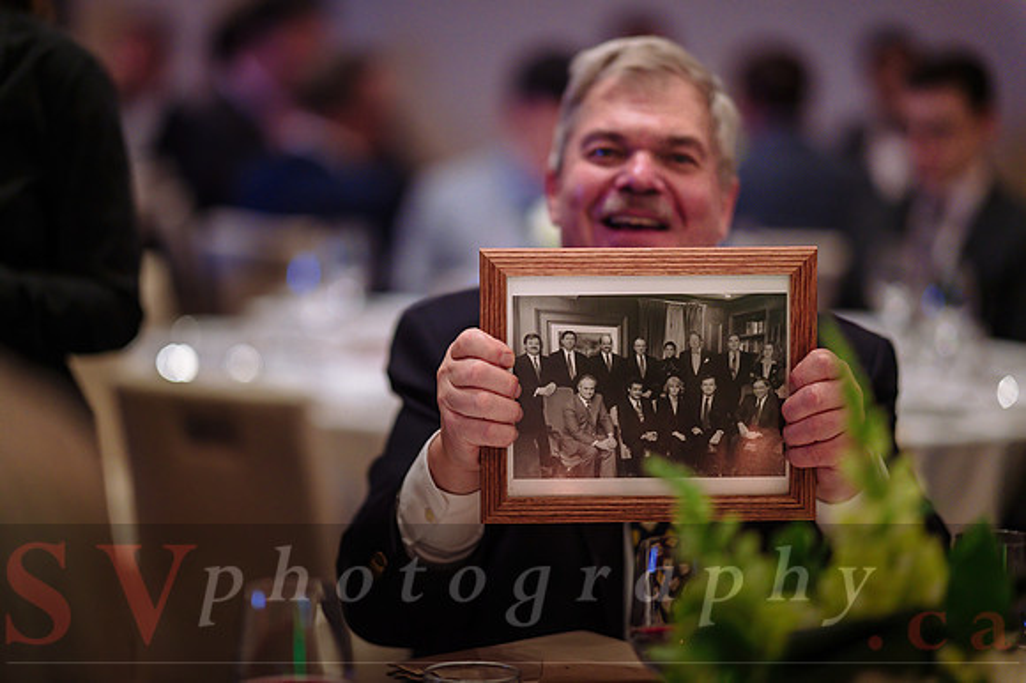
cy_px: 327
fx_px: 3175
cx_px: 486
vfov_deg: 12.3
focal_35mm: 111
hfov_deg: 18.4
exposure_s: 1/200
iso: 1600
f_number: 1.4
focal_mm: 105
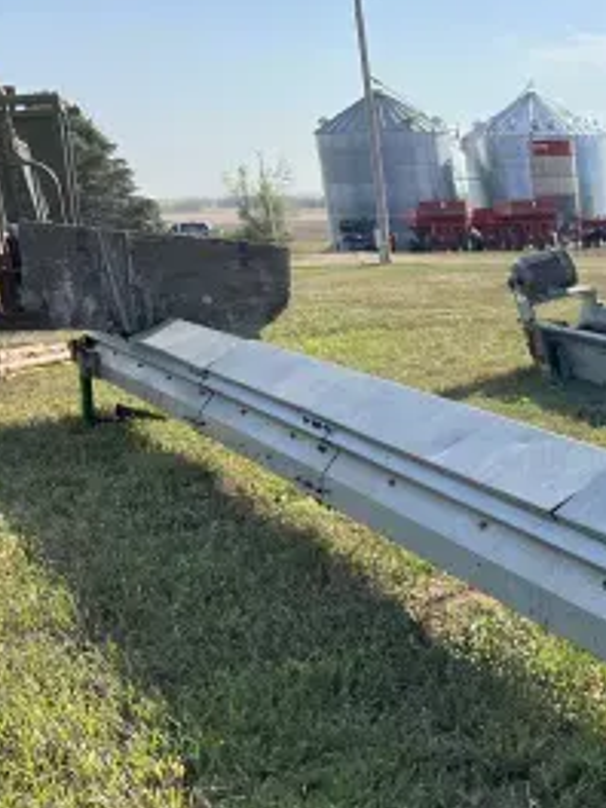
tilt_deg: -19.8
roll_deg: +1.0
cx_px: 885
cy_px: 722
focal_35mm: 63
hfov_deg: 20.3
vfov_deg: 29.5
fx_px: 1471
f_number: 1.5
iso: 50
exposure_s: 1/1449
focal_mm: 5.7
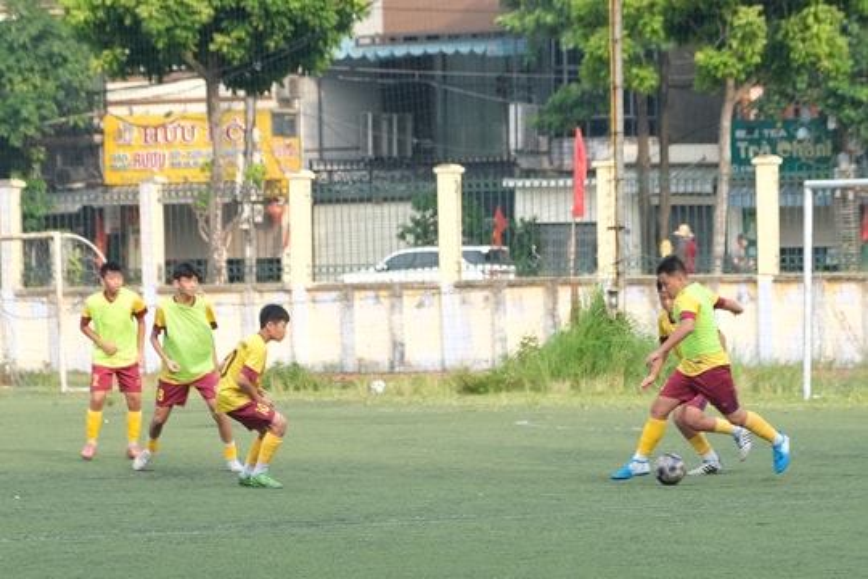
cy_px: 290
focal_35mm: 83
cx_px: 434
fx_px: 2001
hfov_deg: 24.5
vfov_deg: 16.5
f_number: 4
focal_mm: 55
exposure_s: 1/1000
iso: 500
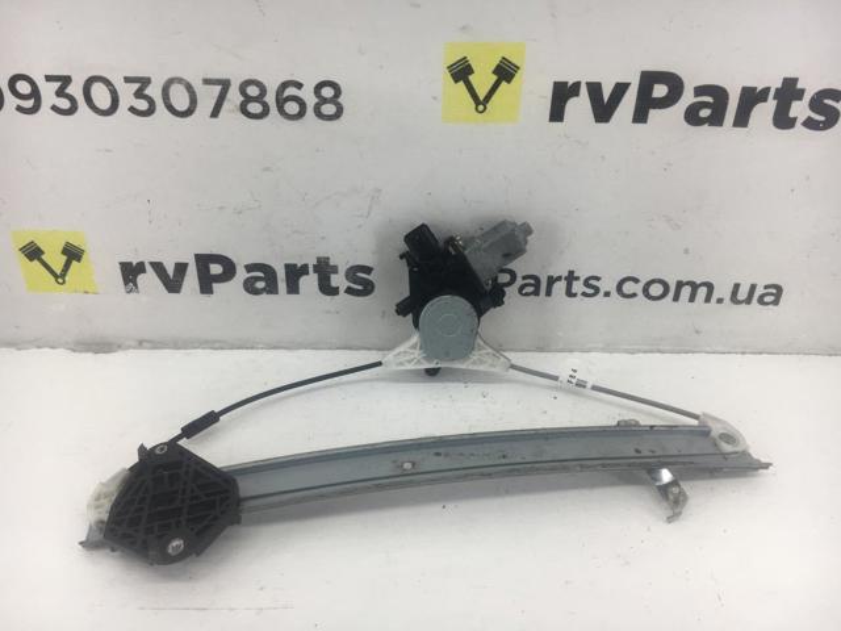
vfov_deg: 48.2
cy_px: 316
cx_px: 420
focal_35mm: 29
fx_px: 705
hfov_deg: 61.7
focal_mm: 4.15
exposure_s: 1/100
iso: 40
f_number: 2.2
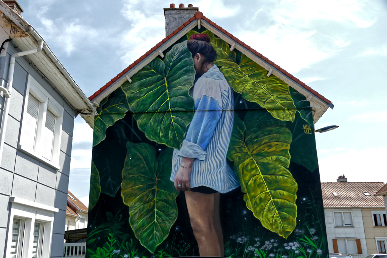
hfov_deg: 57.2
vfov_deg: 40.0
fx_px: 355
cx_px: 194
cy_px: 129
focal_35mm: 33
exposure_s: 1/1300
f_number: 3
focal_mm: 11.9
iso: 125
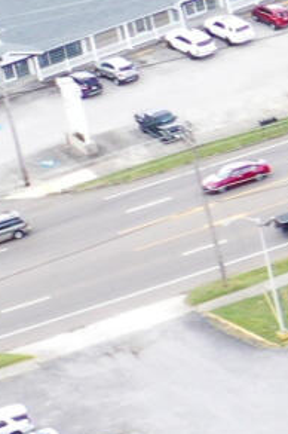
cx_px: 1646
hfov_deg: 4.0
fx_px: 3464
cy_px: 156
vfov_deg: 7.2
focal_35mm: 288
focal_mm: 10.26
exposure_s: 1/120
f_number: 4.5
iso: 100
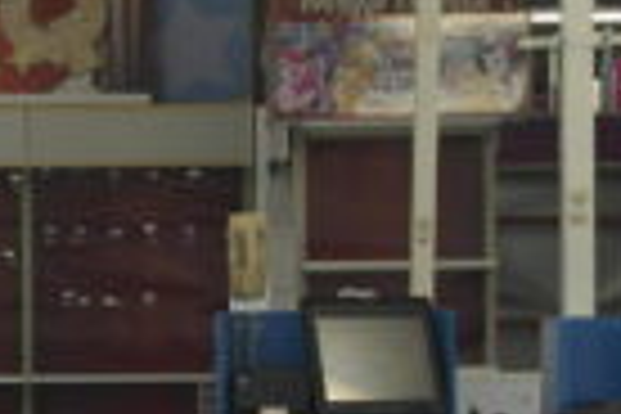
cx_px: -58
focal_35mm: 167
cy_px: 490
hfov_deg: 12.1
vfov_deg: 8.1
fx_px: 2881
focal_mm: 20
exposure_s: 1/80
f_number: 3.5
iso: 200
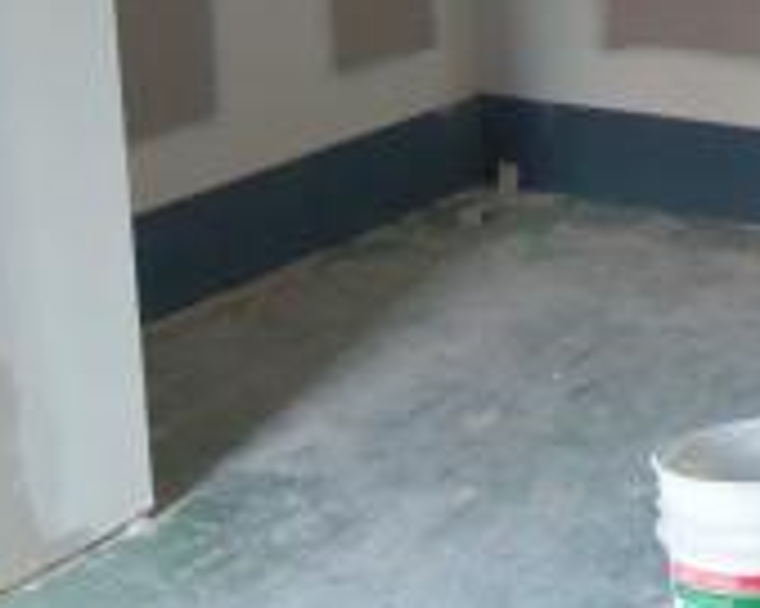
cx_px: 814
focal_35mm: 87
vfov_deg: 16.6
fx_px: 1956
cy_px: -194
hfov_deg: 21.0
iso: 400
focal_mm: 4.7
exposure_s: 1/20
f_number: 3.2
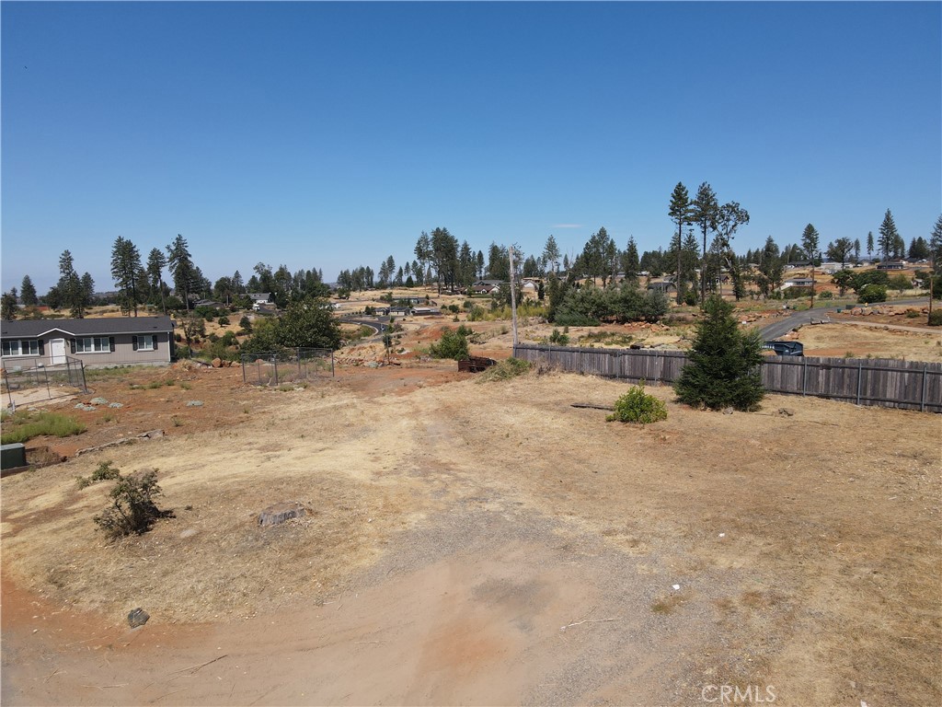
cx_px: 471
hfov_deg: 71.6
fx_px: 653
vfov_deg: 56.8
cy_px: 354
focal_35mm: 24
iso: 100
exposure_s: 1/1000
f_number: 2.8
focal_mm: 4.5
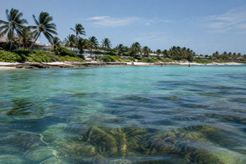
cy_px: 82
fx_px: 273
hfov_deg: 48.5
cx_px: 123
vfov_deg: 33.4
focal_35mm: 40
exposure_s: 1/500
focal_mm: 40
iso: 200
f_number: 5
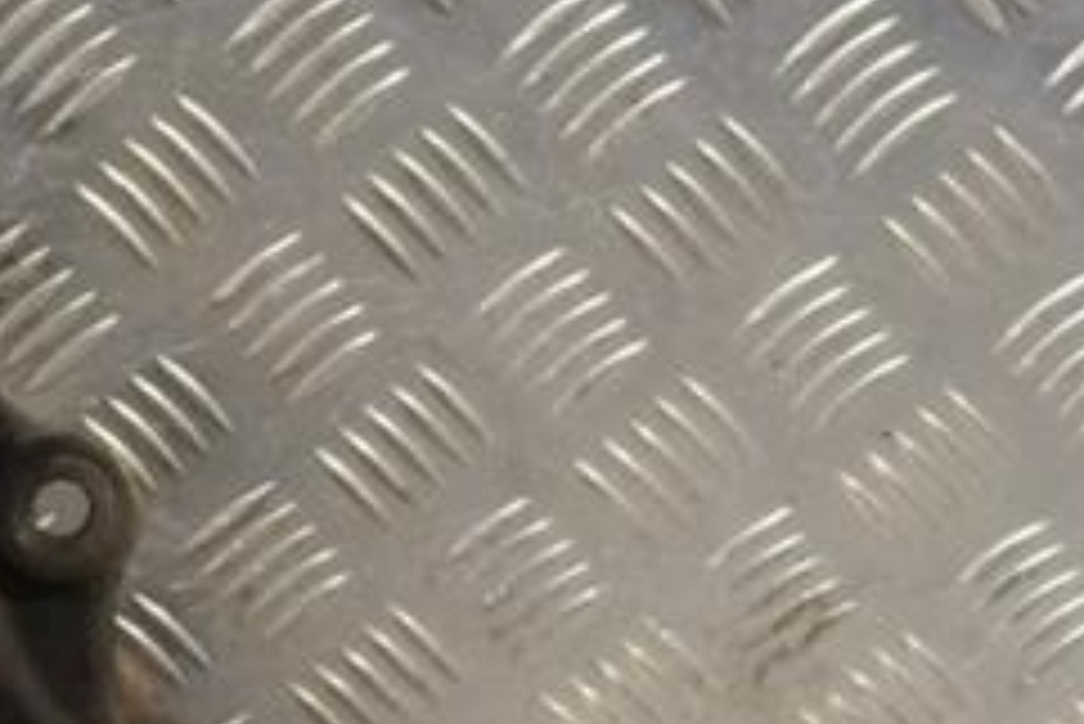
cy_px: 791
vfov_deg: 10.7
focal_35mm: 127
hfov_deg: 15.6
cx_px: -184
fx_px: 3826
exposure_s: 1/320
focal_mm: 34
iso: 3200
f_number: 9
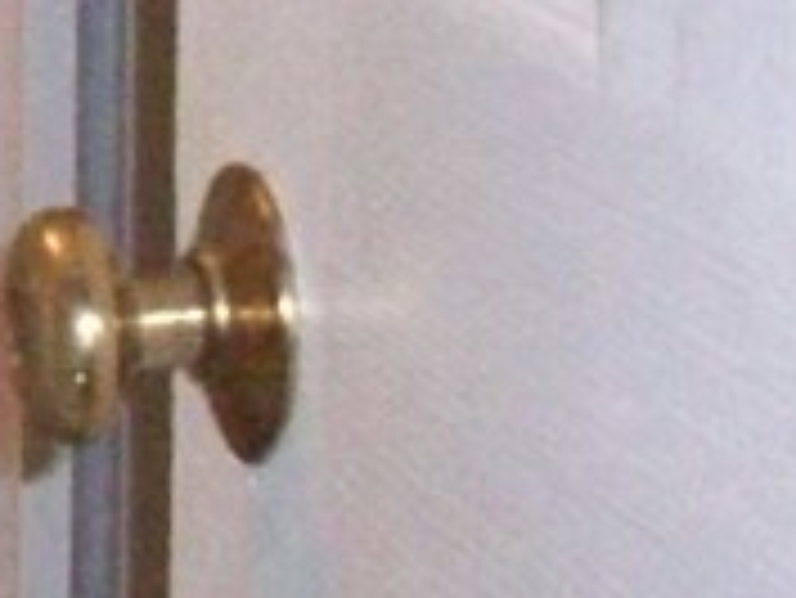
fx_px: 4924
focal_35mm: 214
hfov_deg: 8.4
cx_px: -1169
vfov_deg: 7.0
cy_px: 279
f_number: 2.8
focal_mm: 6.2
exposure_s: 1/128
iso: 800
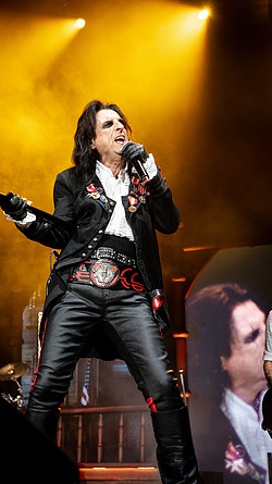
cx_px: 121
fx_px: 680
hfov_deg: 22.6
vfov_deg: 39.2
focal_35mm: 53
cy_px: 244
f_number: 4.5
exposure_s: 1/160
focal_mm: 50
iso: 2000
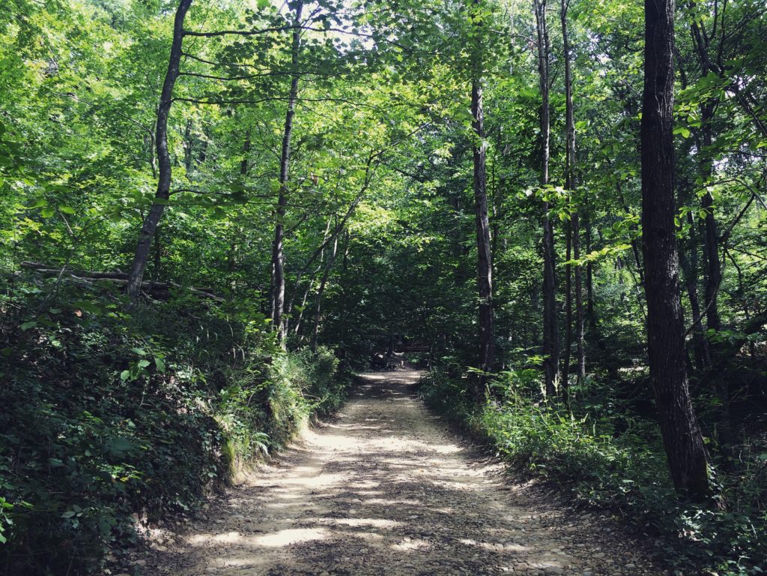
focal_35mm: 29
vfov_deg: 48.2
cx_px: 384
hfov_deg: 61.7
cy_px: 288
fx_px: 643
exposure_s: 1/125
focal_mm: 4.15
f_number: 2.2
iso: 32
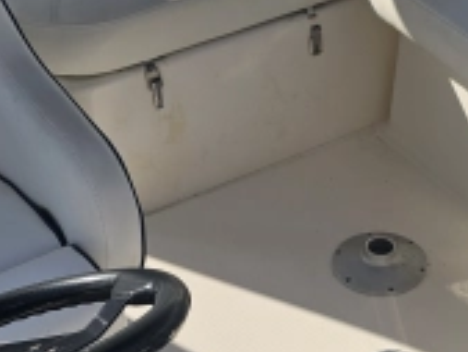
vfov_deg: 19.2
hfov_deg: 25.8
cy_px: 340
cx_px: 313
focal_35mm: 75
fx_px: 1015
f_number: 1.7
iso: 10
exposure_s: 1/1019
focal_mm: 6.3
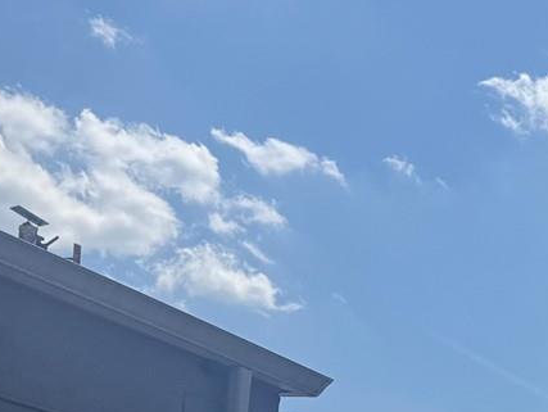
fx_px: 1822
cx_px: 925
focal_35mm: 115
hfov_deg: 15.2
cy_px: 757
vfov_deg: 11.8
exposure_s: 1/7353
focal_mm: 6.76
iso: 80
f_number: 1.78
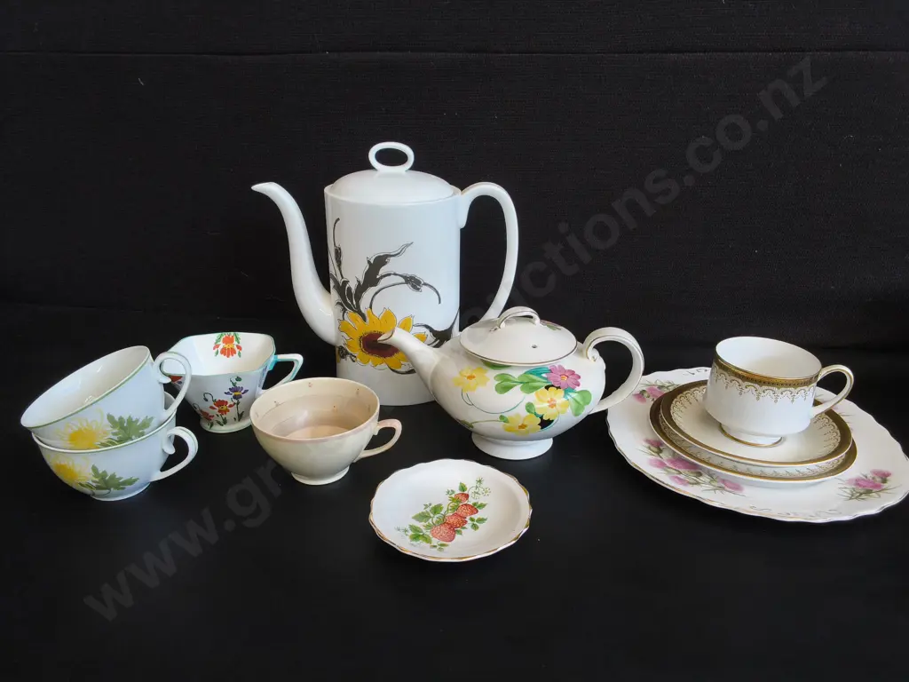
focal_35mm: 27
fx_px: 709
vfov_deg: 51.4
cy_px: 341
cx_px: 454
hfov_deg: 65.3
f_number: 2
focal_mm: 2.87
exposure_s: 1/100
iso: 64
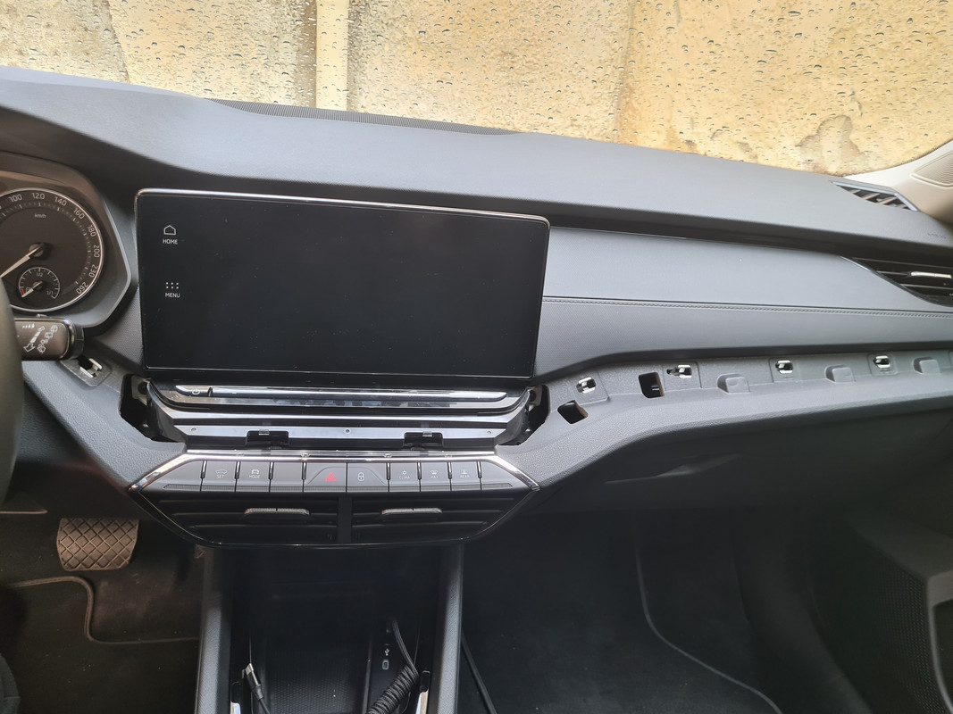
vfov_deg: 53.1
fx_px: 716
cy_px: 357
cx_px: 476
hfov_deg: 67.3
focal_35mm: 26
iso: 64
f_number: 1.8
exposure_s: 1/50
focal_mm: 5.4
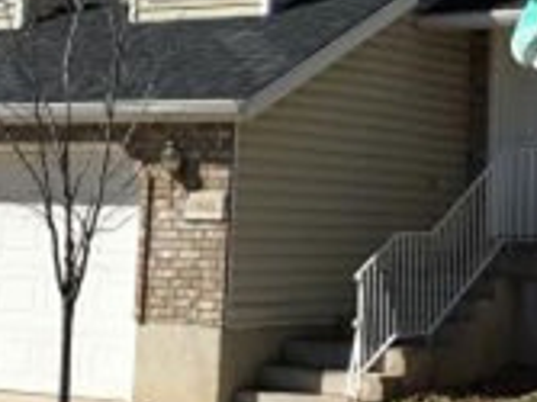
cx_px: 444
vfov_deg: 13.1
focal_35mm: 111
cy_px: -26
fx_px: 1721
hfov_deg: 17.6
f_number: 2.2
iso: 25
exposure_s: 1/2198
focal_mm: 4.15
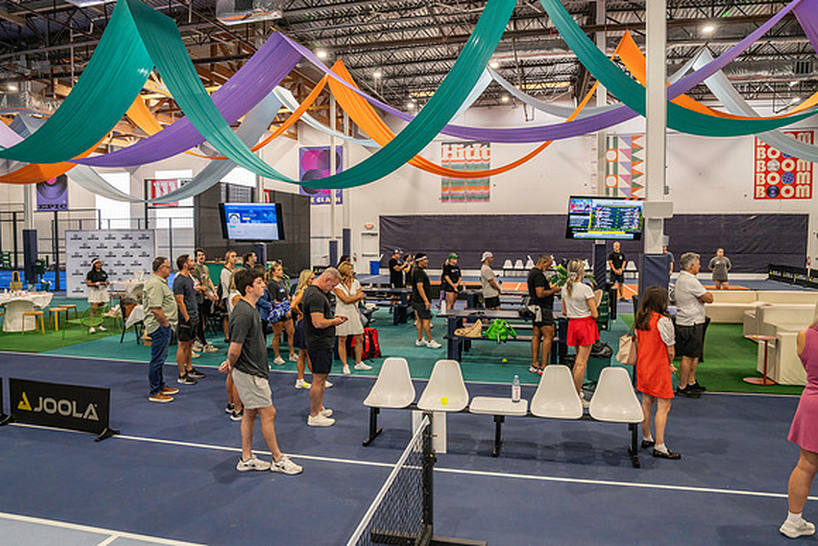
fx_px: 588
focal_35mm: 26
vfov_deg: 49.8
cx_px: 390
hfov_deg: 69.6
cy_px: 272
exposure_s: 1/200
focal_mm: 24
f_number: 4.5
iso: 2000
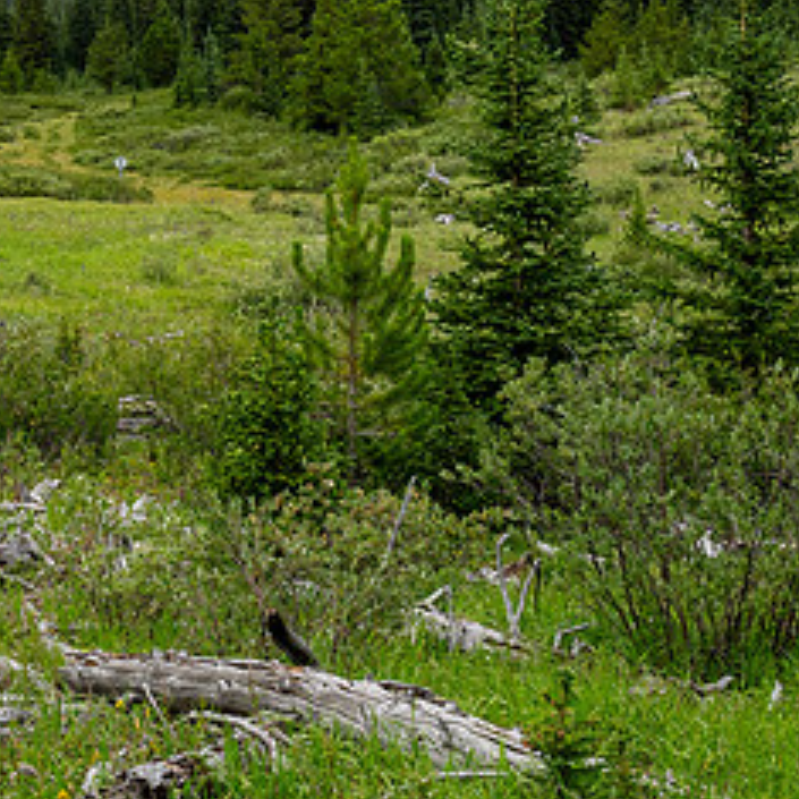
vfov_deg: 15.9
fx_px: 2846
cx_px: 173
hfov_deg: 15.9
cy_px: 155
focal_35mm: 109
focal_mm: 25
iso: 200
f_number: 8
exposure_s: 1/60
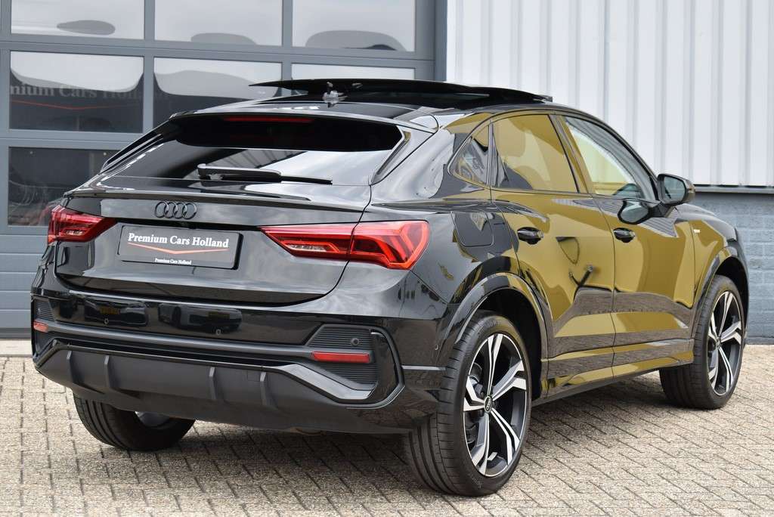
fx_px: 1613
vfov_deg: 18.2
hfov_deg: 27.0
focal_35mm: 75
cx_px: 387
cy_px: 258
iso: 400
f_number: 7.1
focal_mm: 50
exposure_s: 1/160
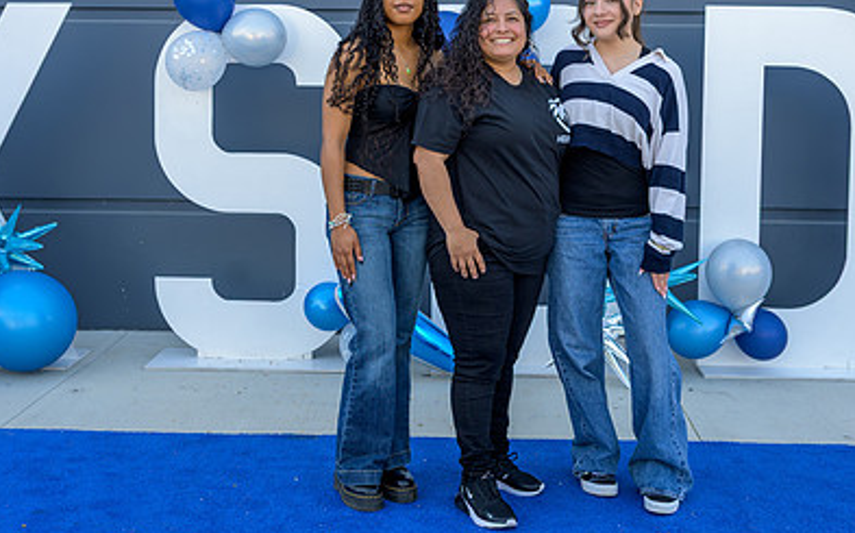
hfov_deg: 41.1
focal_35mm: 49
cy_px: 107
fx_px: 1141
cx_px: 436
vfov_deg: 25.8
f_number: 4
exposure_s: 1/200
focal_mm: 31
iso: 100
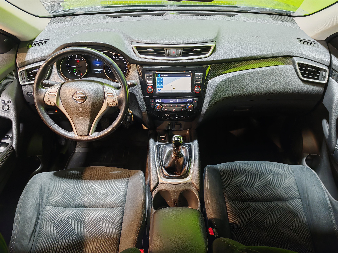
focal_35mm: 27
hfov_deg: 65.3
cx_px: 169
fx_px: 264
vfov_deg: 51.4
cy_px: 126
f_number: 1.4
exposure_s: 1/33
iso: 100
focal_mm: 6.83
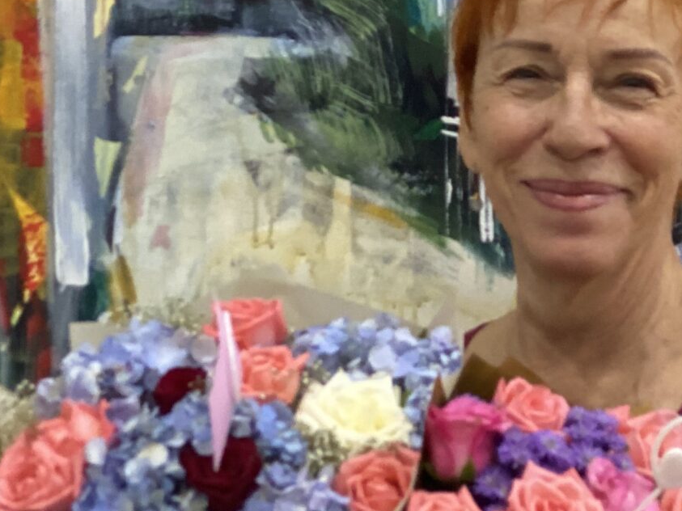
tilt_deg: -0.9
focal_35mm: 158
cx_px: 485
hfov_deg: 12.5
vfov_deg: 9.4
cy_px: 187
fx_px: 3112
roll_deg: -0.9
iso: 200
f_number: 2
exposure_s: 1/33
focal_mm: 6
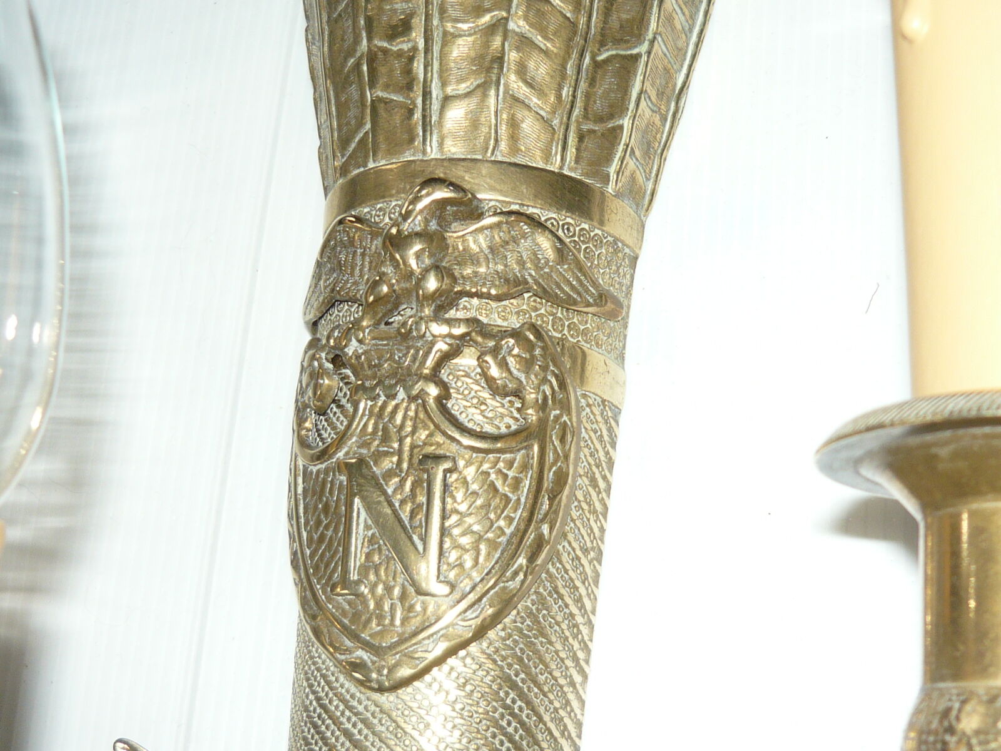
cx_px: 500
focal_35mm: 53
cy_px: 376
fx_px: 1533
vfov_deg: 27.5
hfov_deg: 36.2
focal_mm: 5.5
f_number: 2.8
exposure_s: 1/30
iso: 100
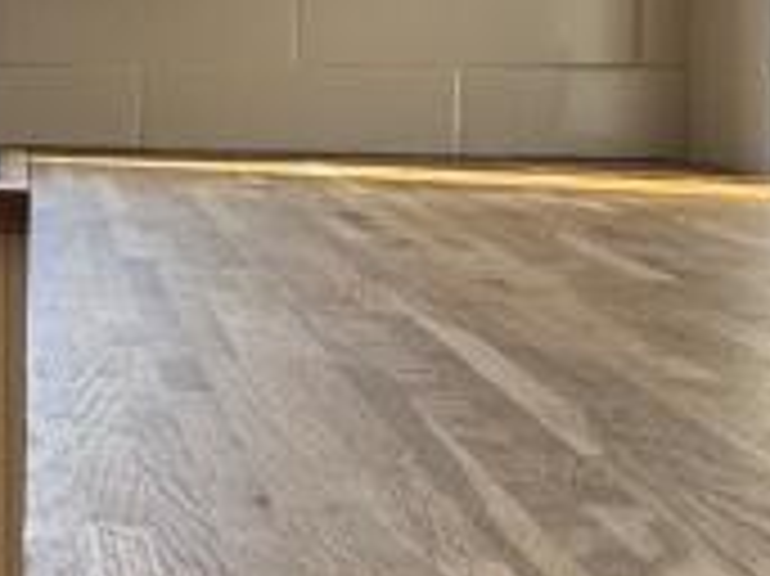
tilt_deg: -1.2
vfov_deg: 17.3
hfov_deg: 14.7
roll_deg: +0.7
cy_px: 58
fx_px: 1867
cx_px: -1081
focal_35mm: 84
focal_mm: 2.22
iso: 40
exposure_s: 1/166
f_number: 2.2
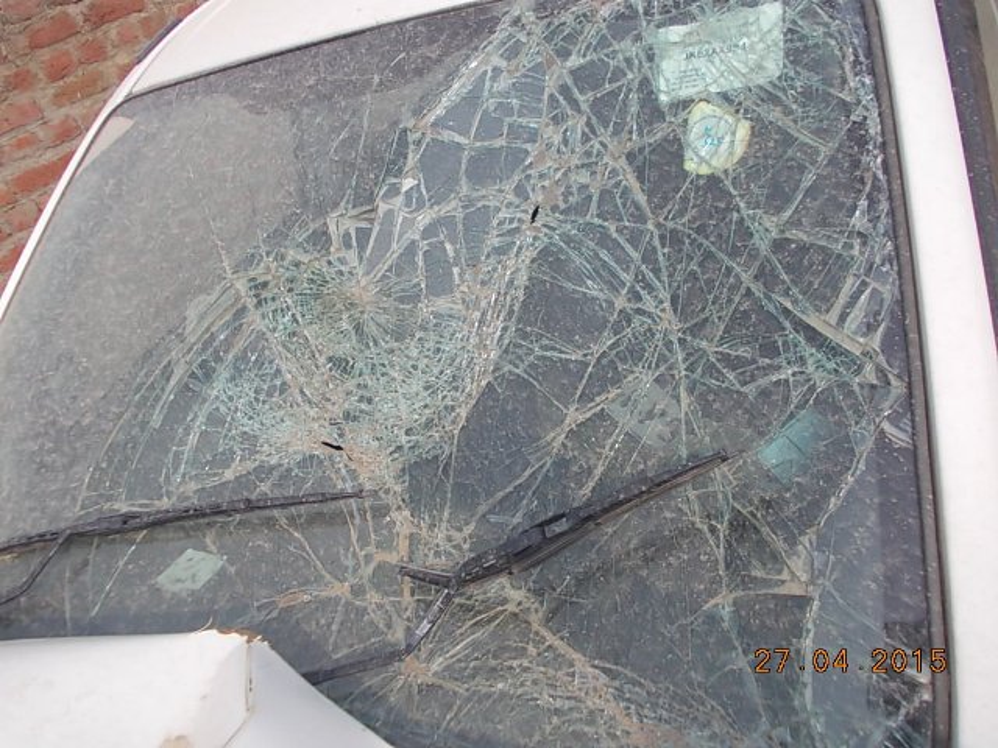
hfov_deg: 63.4
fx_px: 807
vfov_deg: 49.7
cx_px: 499
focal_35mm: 28
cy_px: 374
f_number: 5.4
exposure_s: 1/250
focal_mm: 4
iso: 80
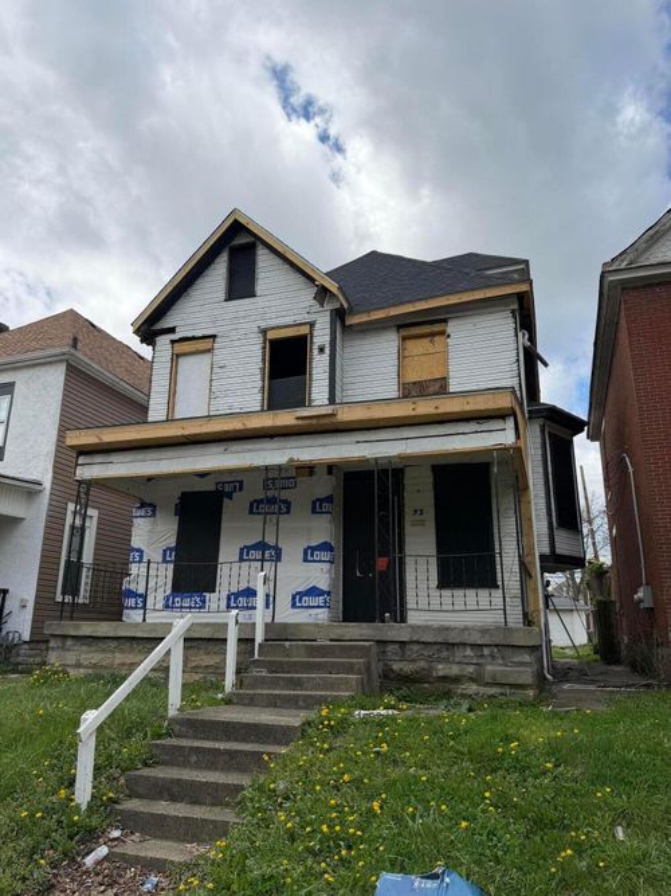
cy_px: 448
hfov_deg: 56.8
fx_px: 620
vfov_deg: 71.6
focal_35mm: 24
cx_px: 336
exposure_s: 1/4673
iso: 80
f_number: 1.78
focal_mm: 6.76
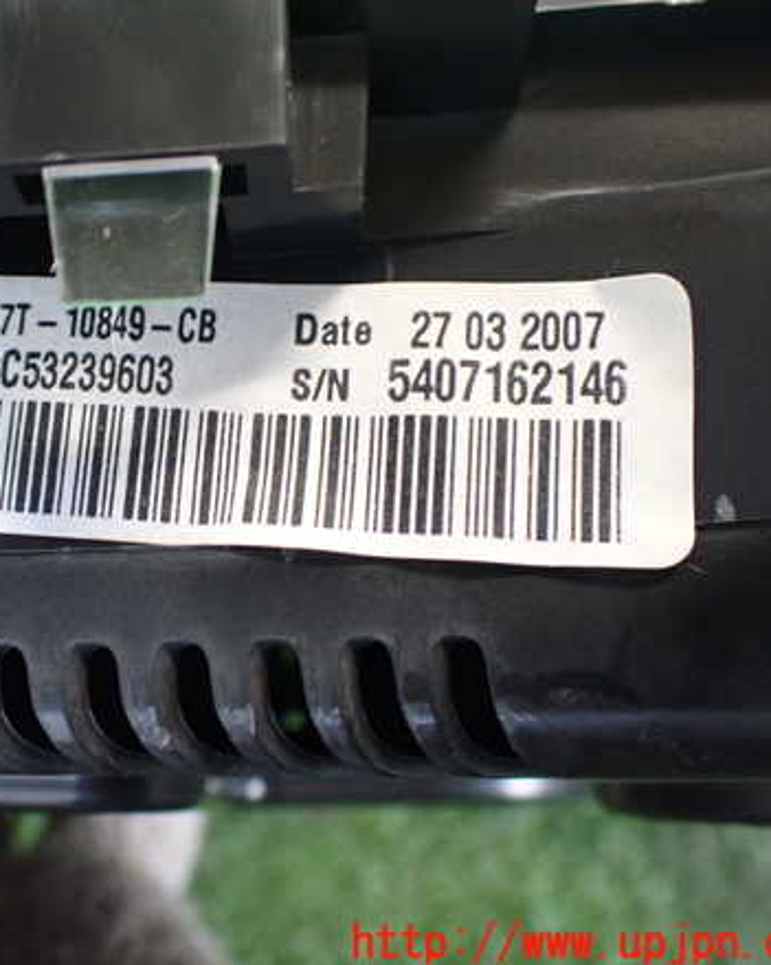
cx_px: 189
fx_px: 1141
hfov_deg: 36.4
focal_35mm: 40
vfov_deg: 45.8
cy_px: 477
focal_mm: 5.4
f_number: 2.3
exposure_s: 1/50
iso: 800
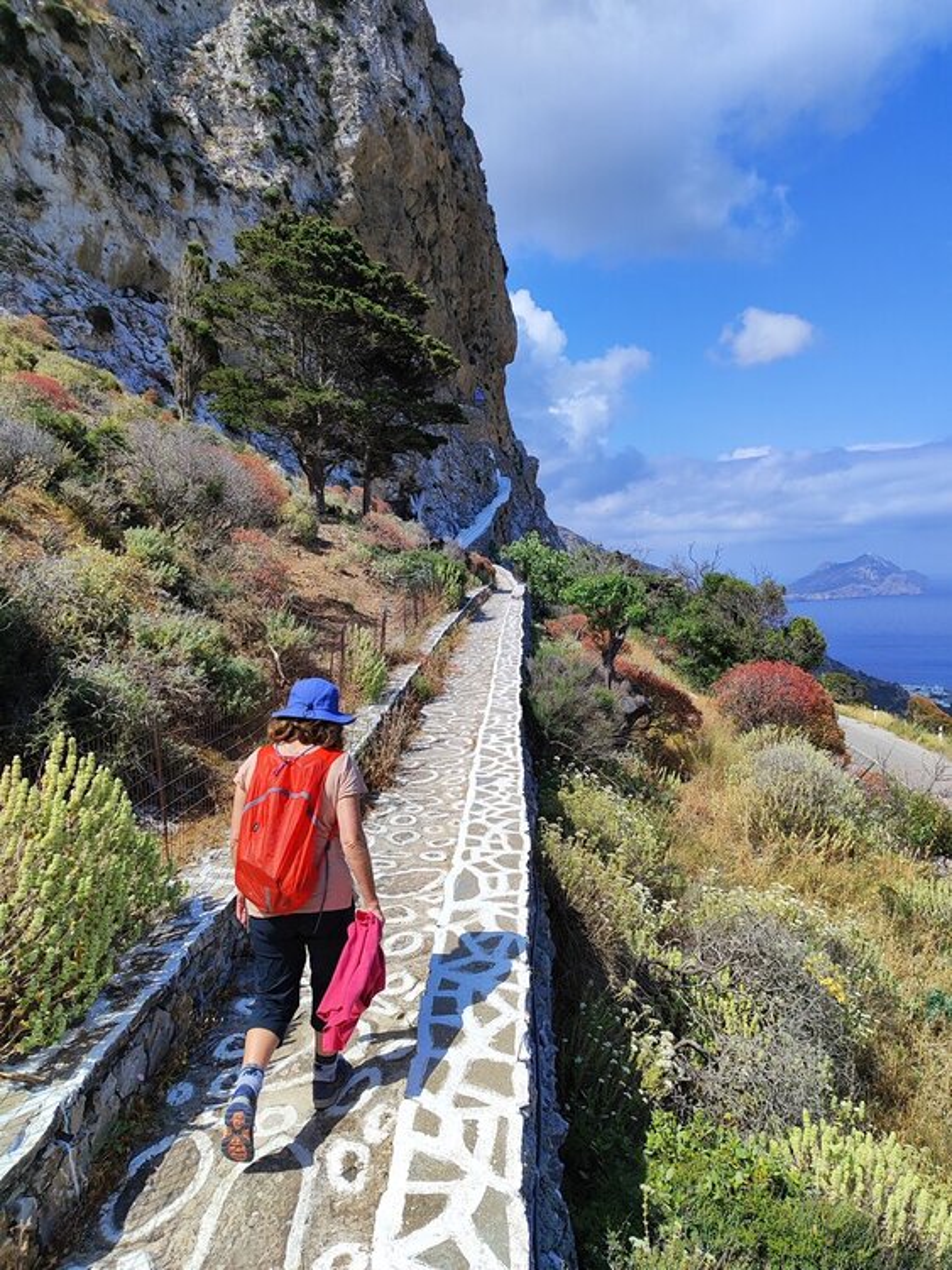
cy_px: 635
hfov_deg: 56.8
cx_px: 476
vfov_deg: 71.6
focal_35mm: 24
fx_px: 880
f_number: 1.89
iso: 50
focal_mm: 5.89
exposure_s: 1/968
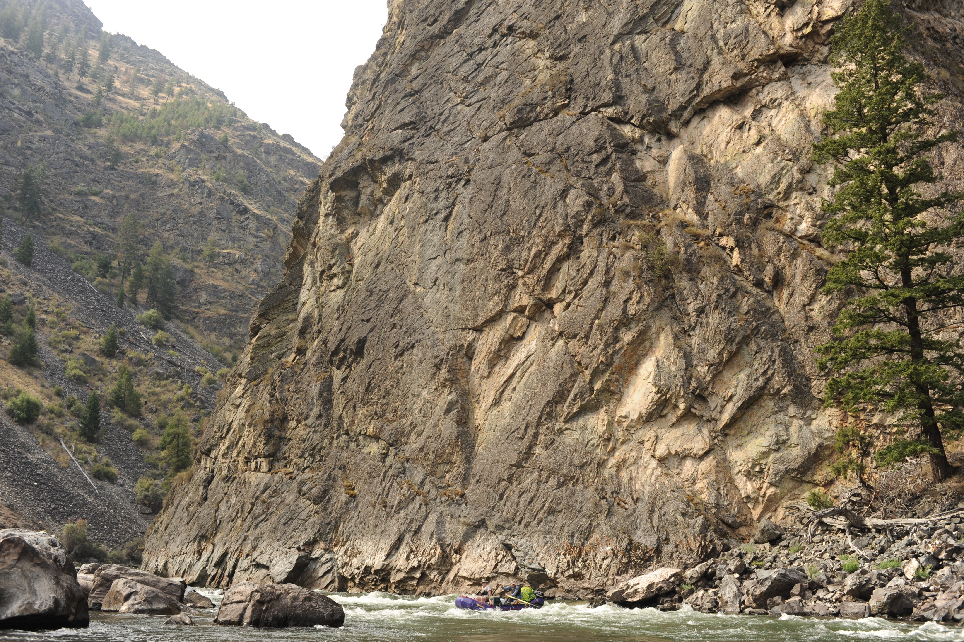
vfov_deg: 37.8
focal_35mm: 35
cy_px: 321
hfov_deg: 54.5
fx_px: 937
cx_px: 482
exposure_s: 1/250
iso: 200
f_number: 6.3
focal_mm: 35
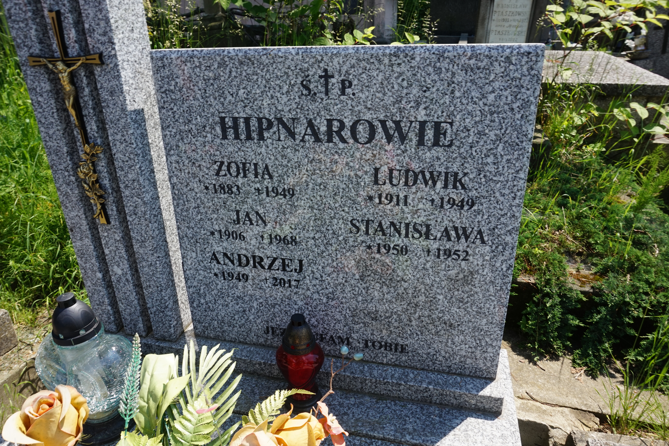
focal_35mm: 24
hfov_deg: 73.8
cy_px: 223
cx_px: 334
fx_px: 446
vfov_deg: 53.1
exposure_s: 1/80
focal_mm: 16
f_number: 11
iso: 100
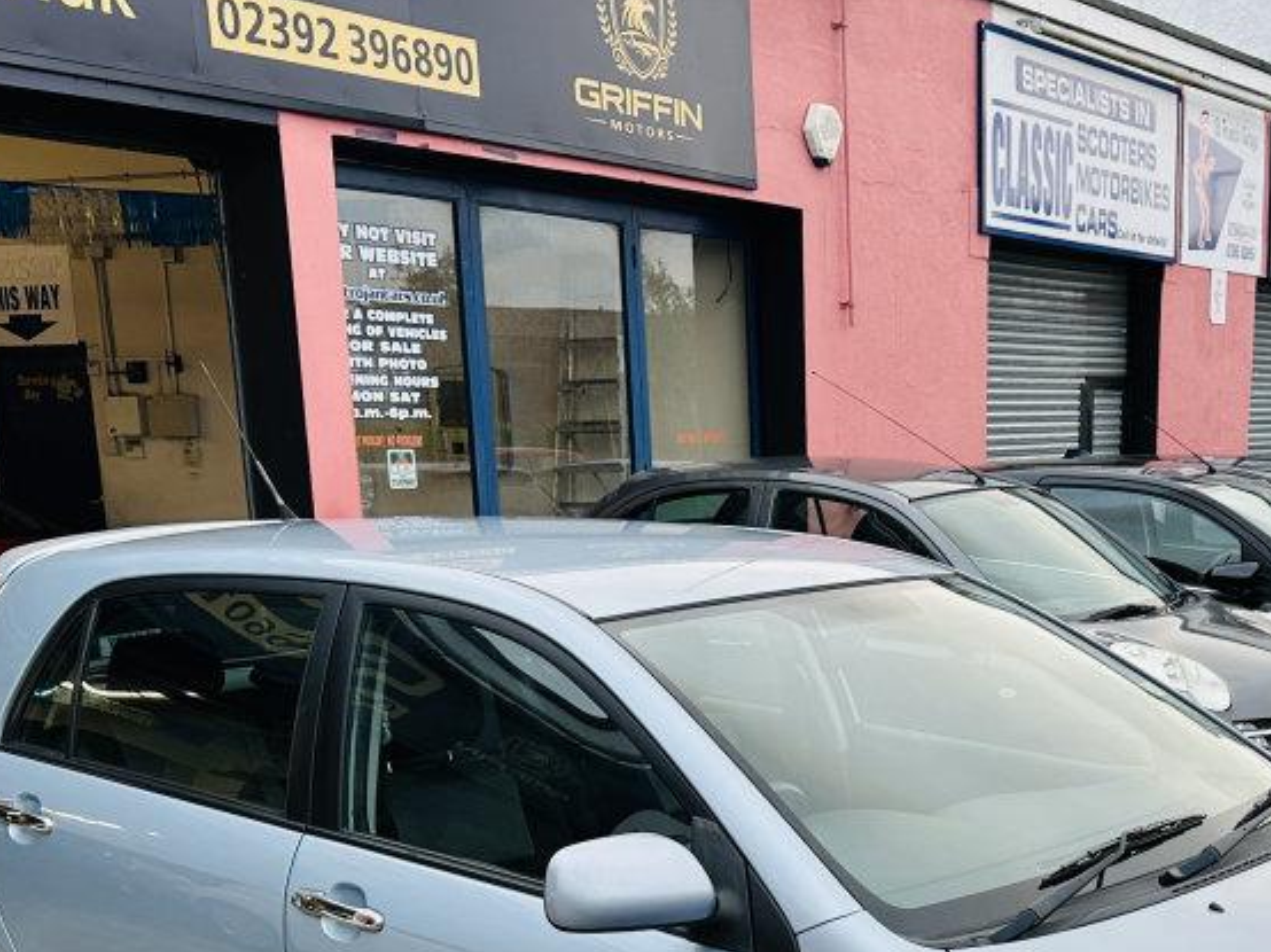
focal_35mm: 52
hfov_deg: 36.4
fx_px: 1908
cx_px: 870
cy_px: 941
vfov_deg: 26.6
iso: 64
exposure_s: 1/100
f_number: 1.78
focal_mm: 6.86
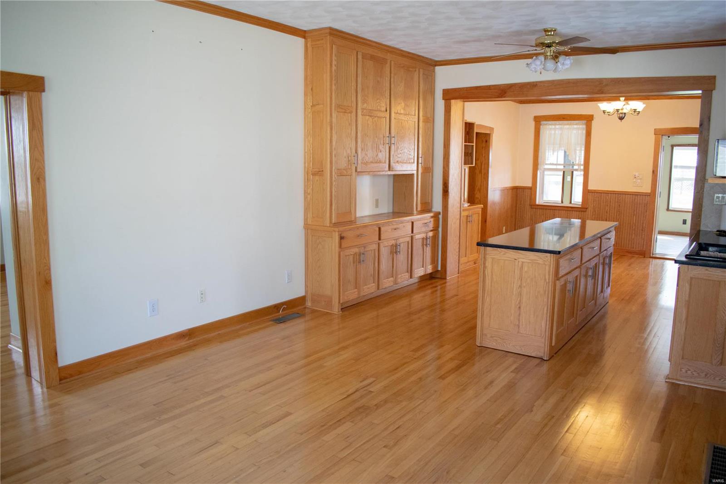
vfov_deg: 36.9
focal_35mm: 36
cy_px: 242
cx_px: 363
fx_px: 726
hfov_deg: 53.1
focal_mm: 24
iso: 200
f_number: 4
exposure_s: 1/60
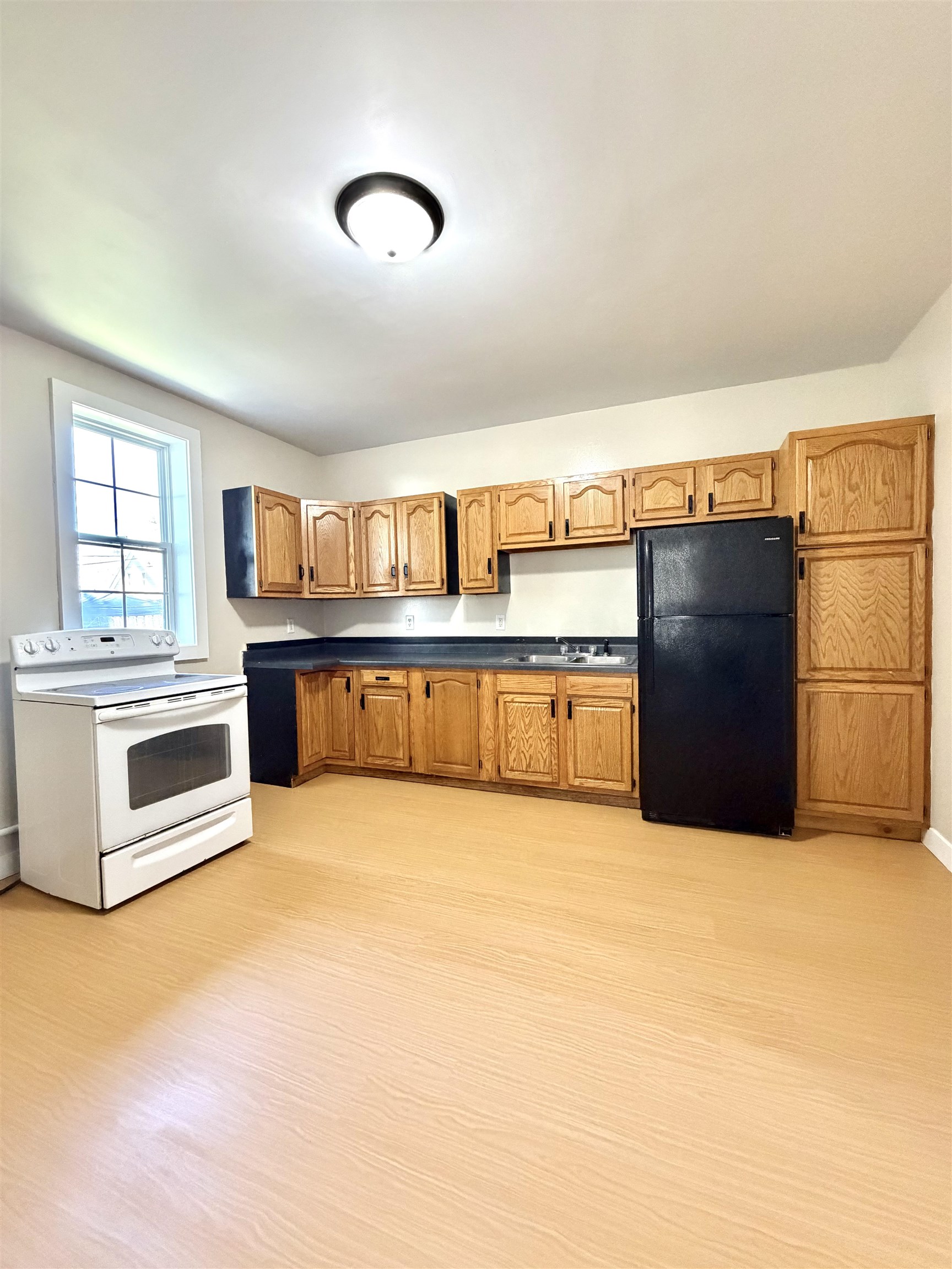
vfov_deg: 102.1
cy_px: 634
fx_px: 513
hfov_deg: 85.7
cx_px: 476
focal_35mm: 14
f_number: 2.2
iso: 800
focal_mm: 2.22
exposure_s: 1/60
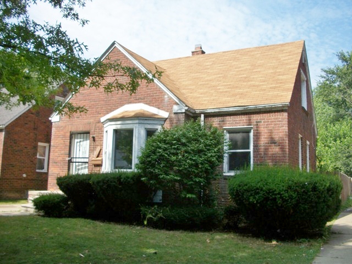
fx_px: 356
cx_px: 176
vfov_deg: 40.7
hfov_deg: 52.6
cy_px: 132
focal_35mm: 35
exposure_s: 1/800
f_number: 3.1
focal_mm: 6.3
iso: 80
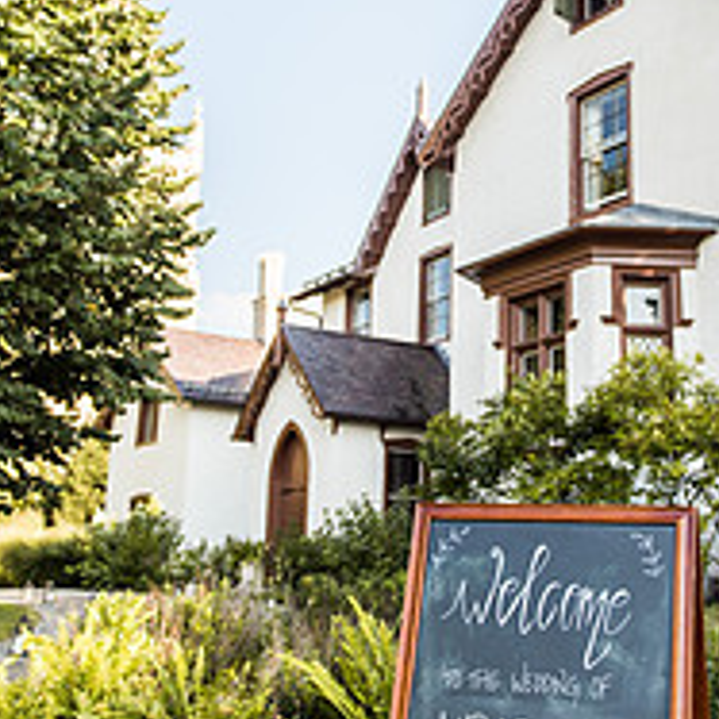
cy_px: 292
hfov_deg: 34.5
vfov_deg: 34.6
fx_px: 1151
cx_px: 442
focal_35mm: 49
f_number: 2.8
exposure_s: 1/1250
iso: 100
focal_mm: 24
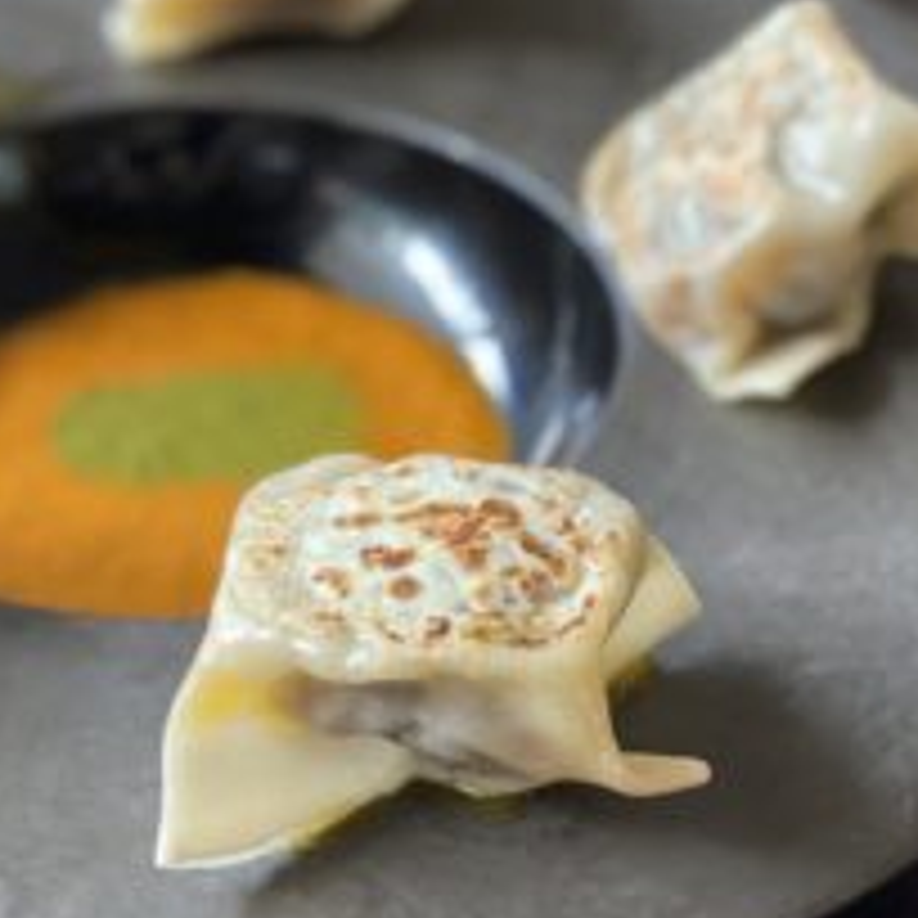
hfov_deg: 16.1
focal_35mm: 108
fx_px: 3240
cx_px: 238
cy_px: 482
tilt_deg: -39.0
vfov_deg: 16.1
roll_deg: +3.8
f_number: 2
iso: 250
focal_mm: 6
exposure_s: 1/101
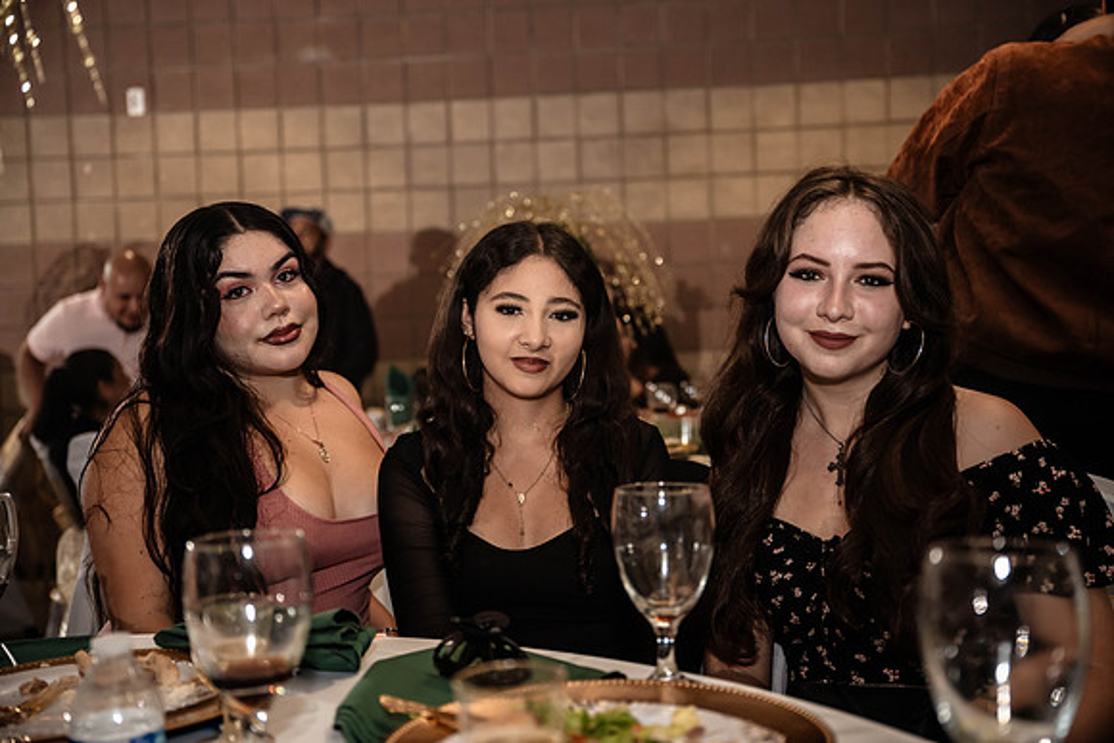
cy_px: 372
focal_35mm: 42
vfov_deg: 31.9
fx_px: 1300
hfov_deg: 46.4
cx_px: 557
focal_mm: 42
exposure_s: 1/200
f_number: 2.8
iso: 250
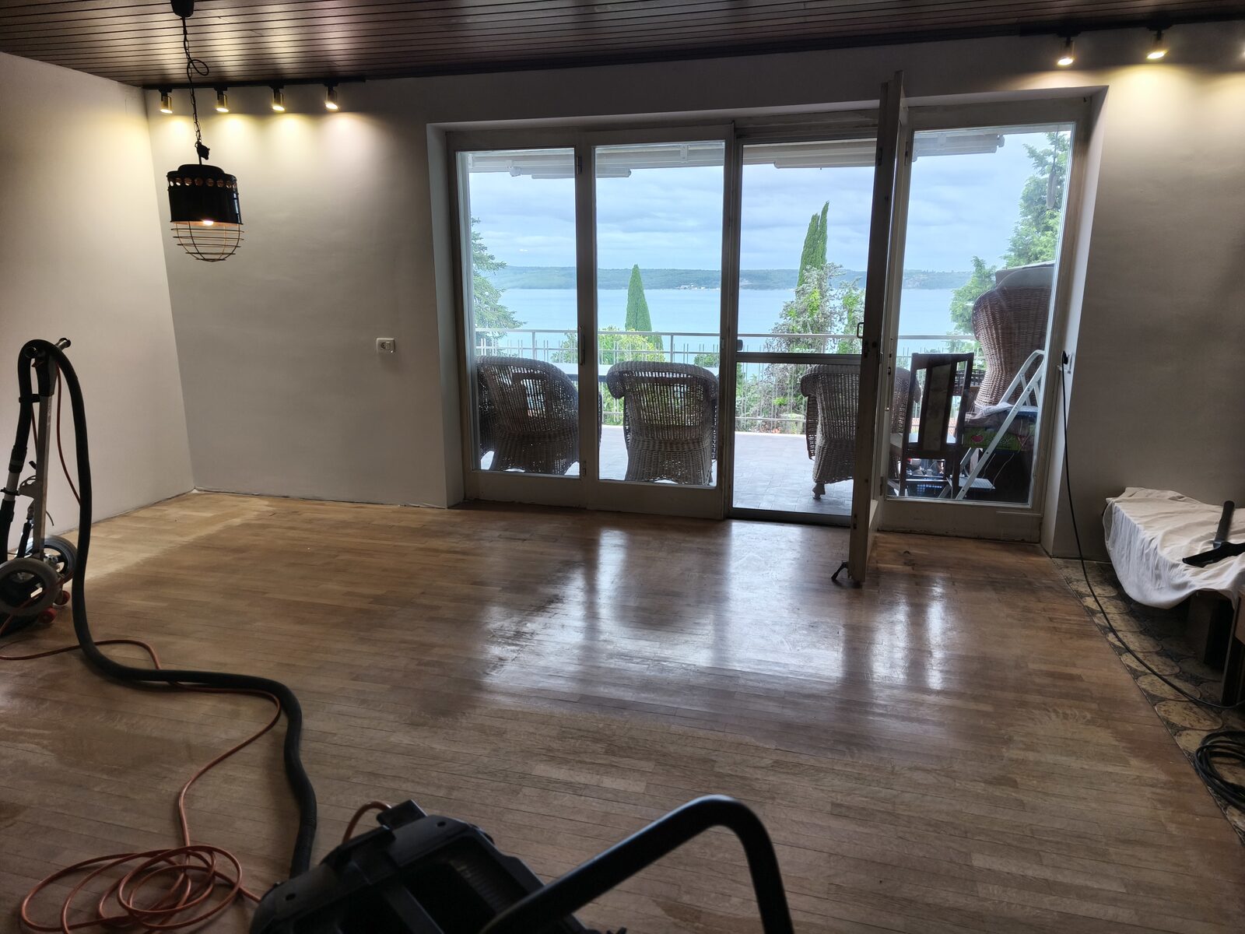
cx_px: 622
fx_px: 827
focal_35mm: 23
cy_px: 467
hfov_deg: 73.9
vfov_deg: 58.9
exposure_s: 1/100
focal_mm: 5.35
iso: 80
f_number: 1.7
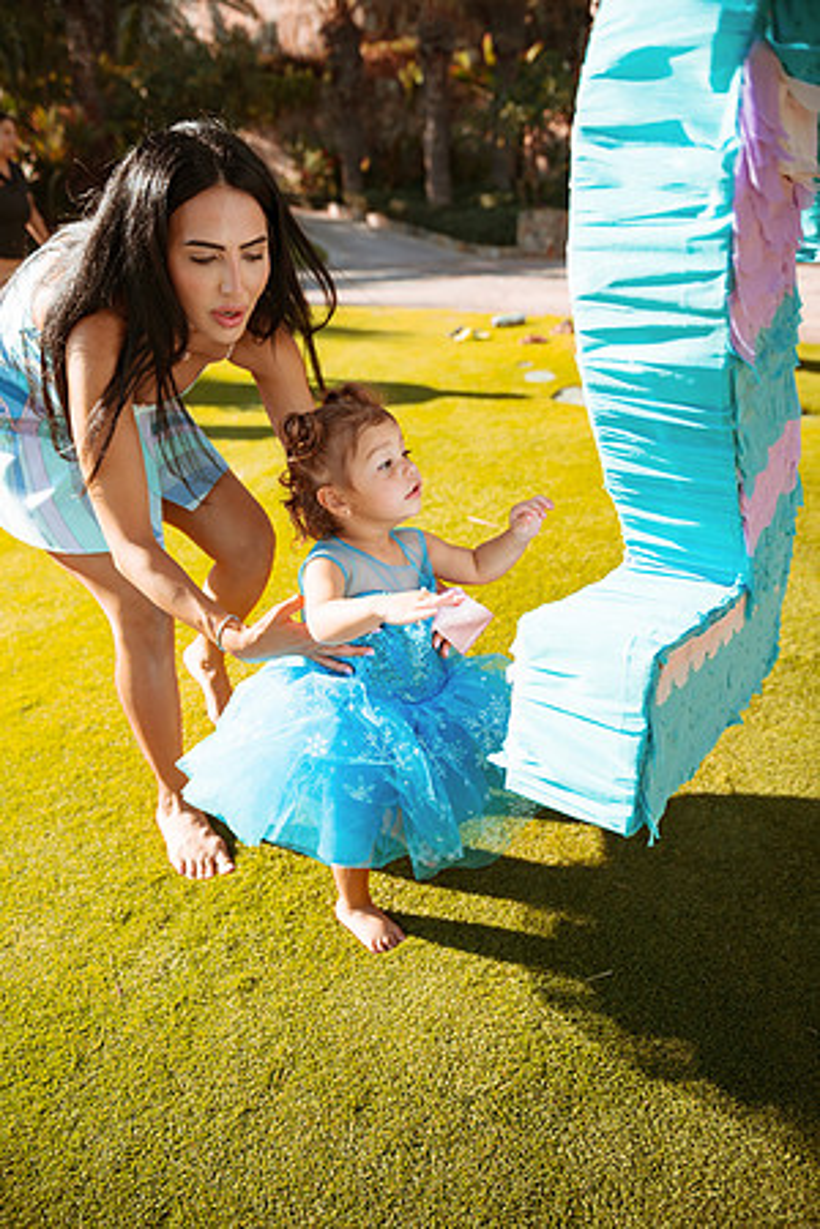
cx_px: 410
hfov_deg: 53.1
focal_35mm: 24
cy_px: 614
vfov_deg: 73.7
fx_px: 820
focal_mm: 24
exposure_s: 1/2500
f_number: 2.8
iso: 100
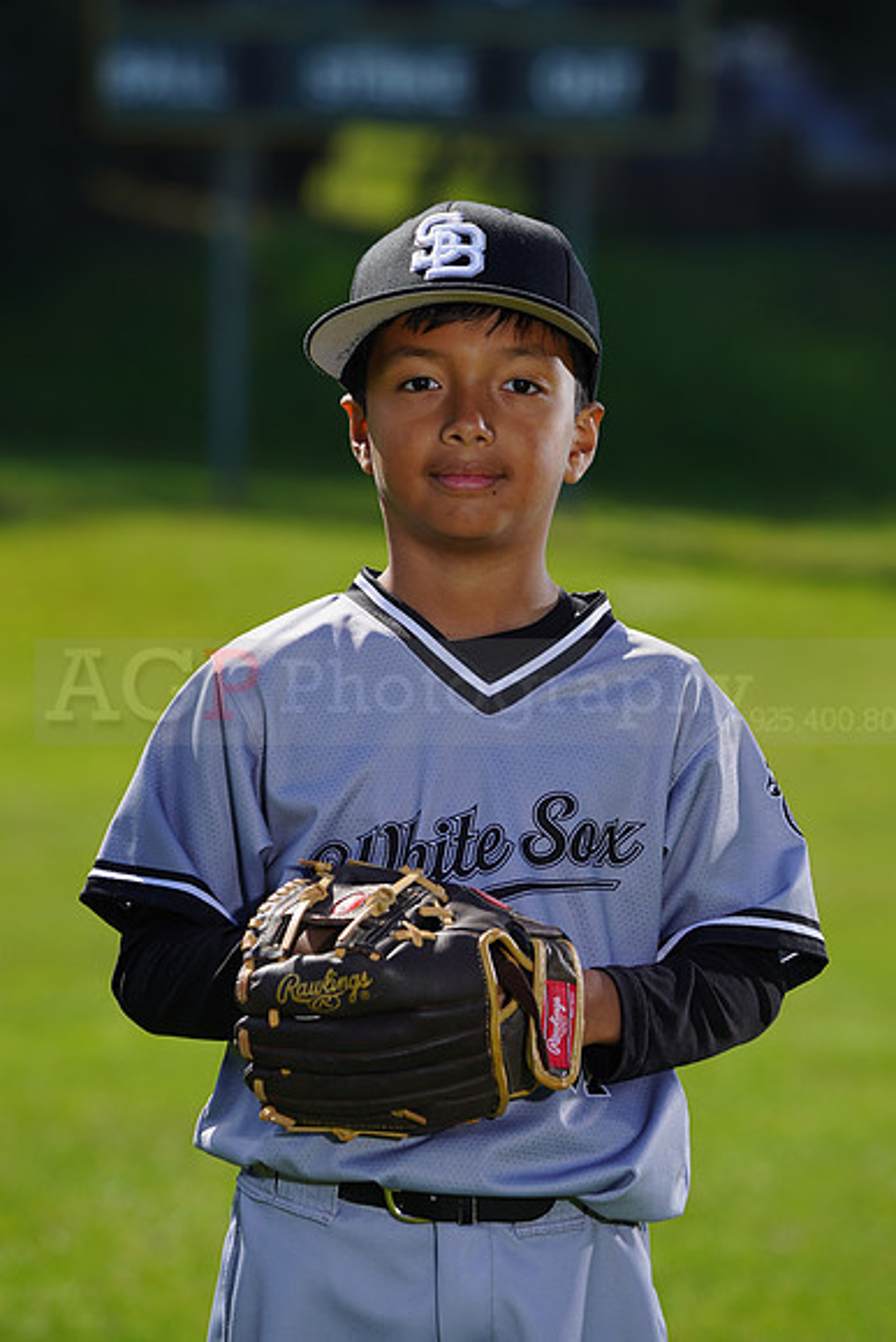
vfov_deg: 8.2
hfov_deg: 5.5
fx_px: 9327
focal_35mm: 250
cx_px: 448
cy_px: 671
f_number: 8
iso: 100
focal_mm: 250
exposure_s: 1/250
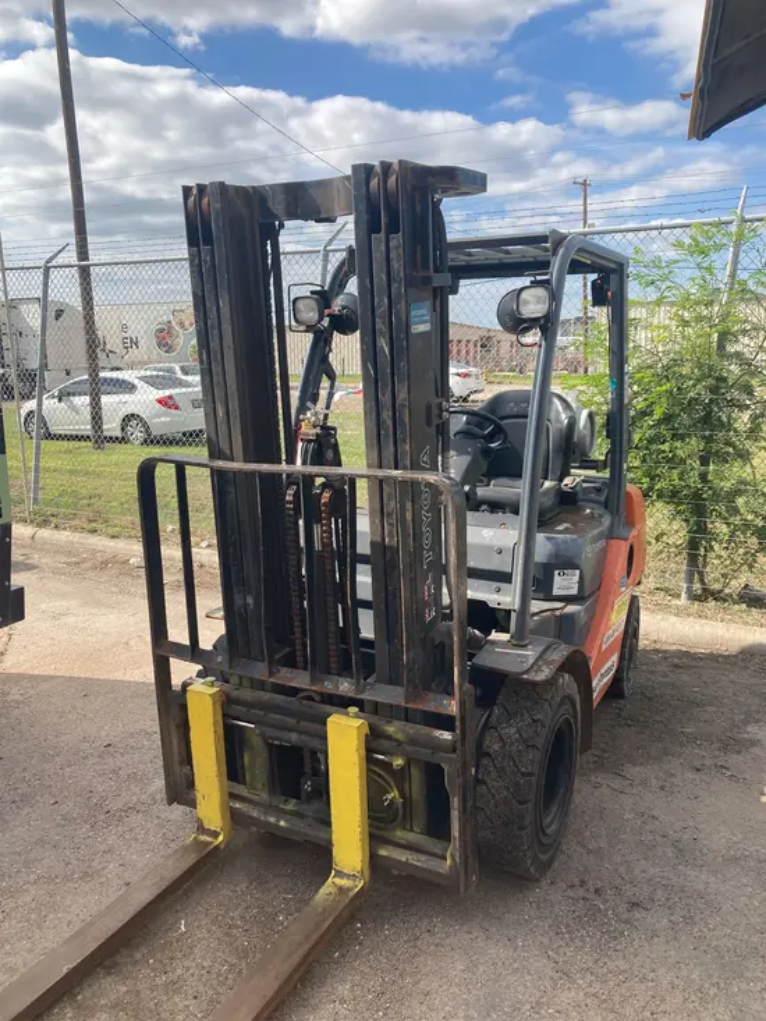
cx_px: 383
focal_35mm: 28
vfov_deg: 63.4
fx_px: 826
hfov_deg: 49.8
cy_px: 510
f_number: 1.8
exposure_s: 1/1215
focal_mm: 3.99
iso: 20
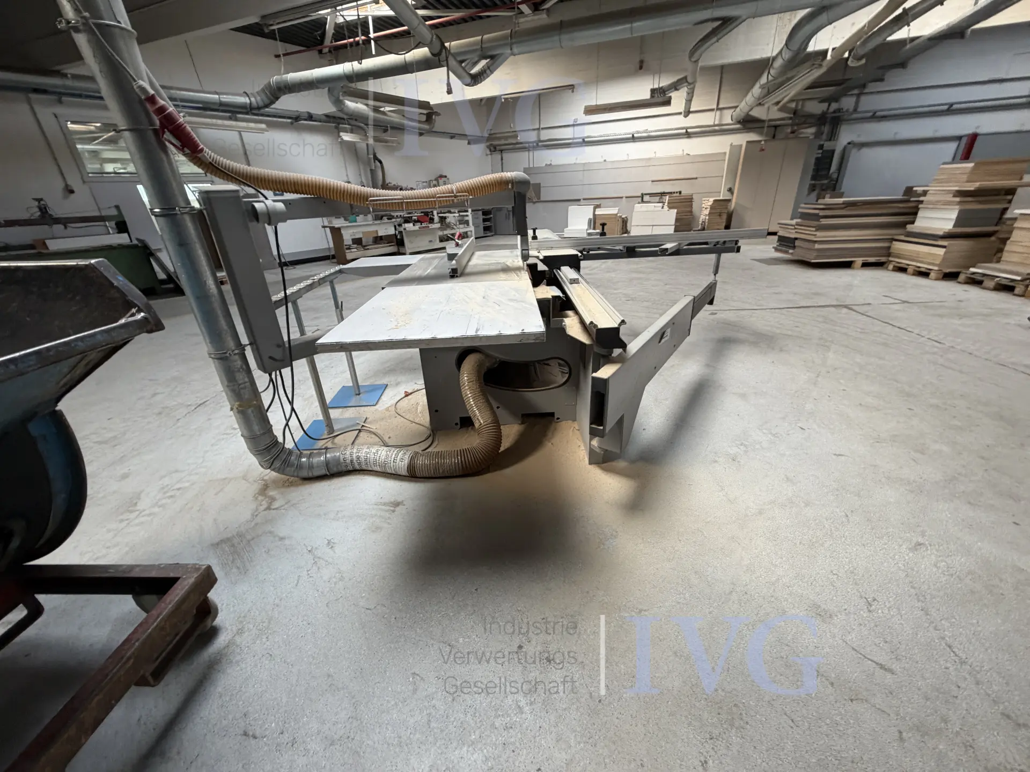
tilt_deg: -24.2
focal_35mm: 14
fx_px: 417
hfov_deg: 102.1
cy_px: 386
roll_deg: +2.3
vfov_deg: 85.7
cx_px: 515
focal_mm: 2.22
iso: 200
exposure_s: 1/121
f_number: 2.2
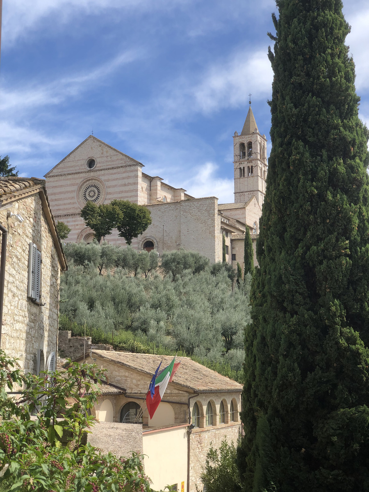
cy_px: 246
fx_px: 739
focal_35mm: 52
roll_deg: -0.1
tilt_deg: +10.9
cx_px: 184
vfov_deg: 36.8
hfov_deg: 28.0
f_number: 2.4
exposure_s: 1/800
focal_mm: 6
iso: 16
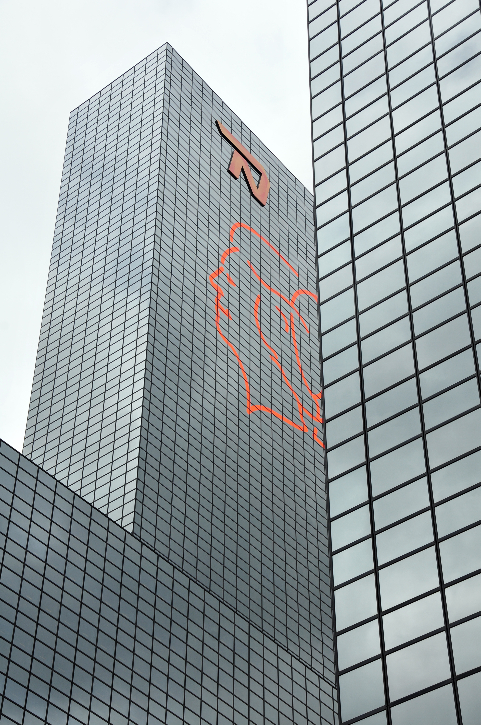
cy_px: 362
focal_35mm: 72
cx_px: 240
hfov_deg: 18.9
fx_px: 1447
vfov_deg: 28.1
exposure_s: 1/320
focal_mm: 48
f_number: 11
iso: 200
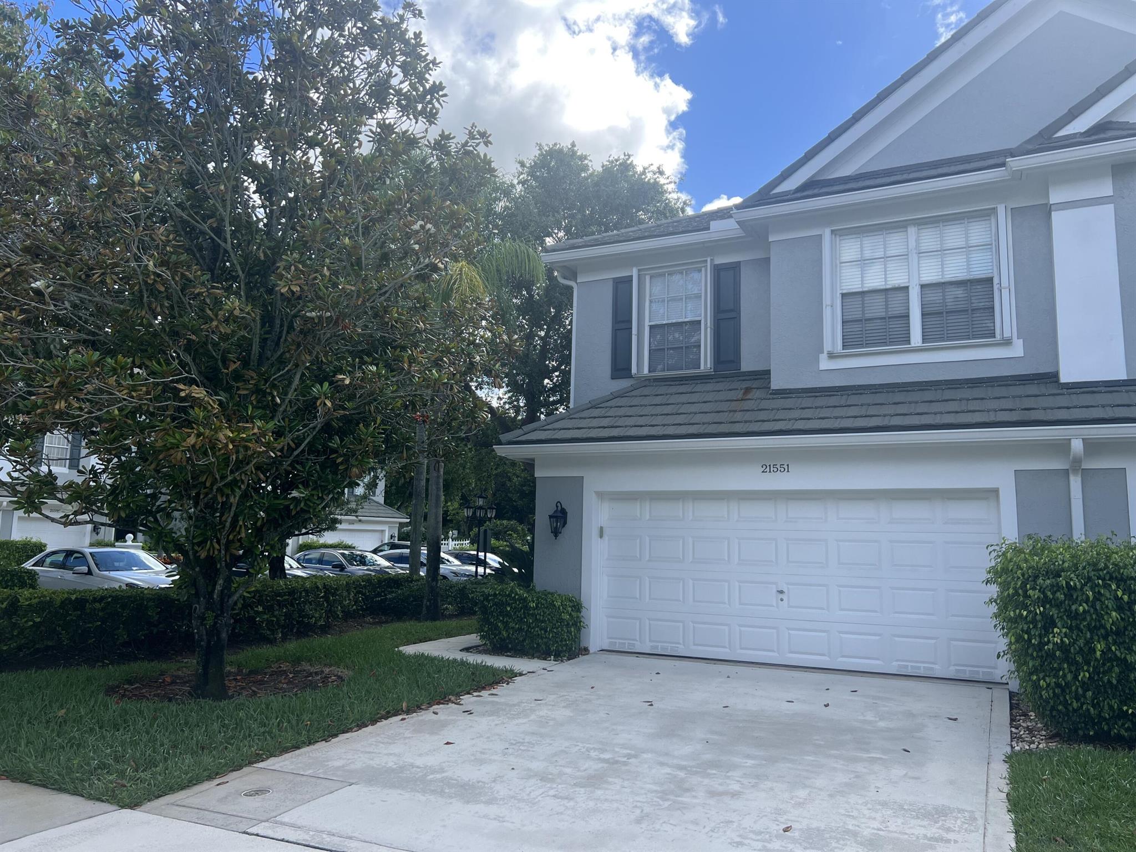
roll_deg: -2.0
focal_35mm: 26
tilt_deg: +7.9
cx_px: 568
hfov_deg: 67.3
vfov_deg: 53.1
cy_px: 426
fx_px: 853
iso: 50
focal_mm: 5.7
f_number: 1.5
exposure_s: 1/1431
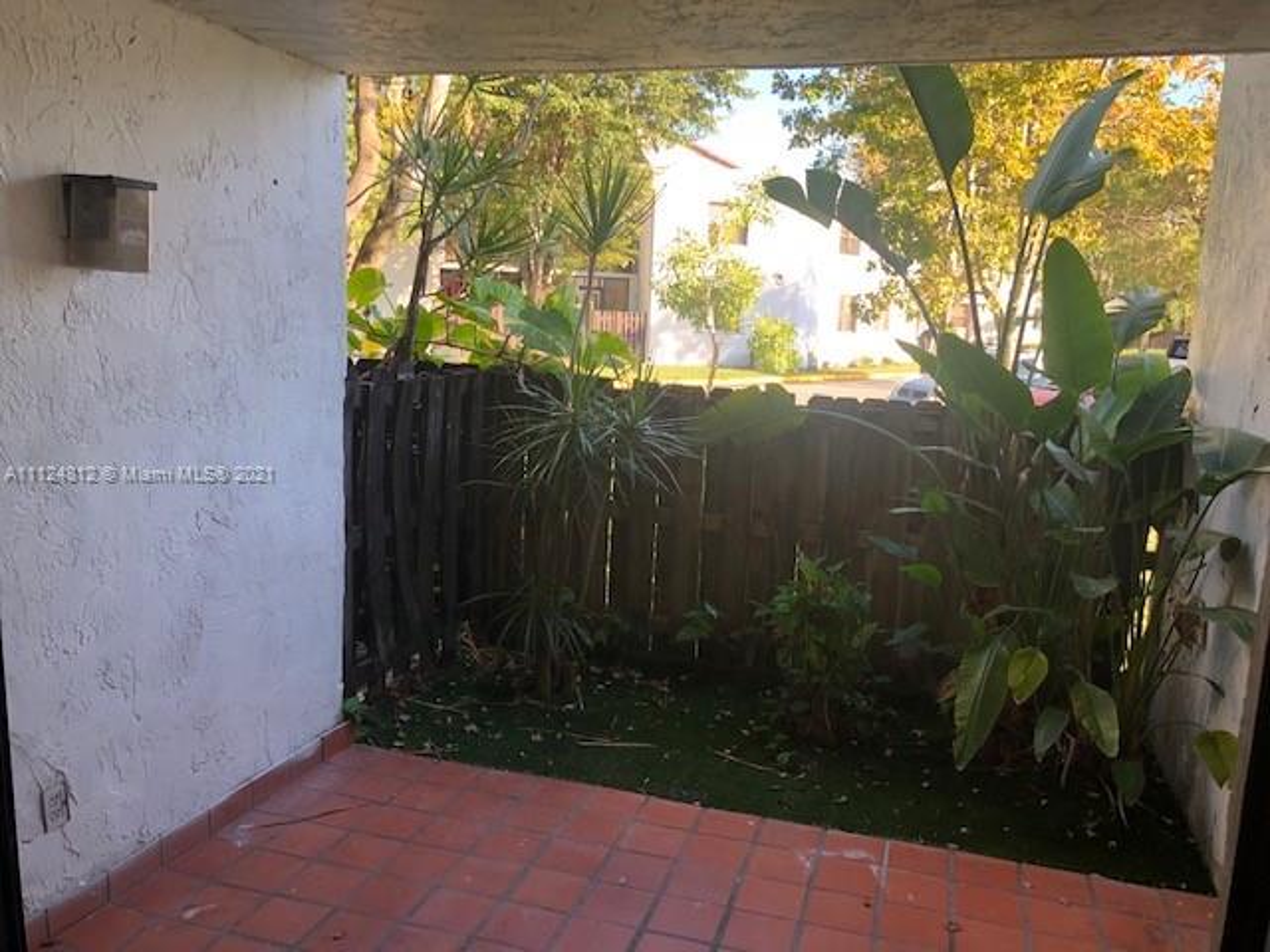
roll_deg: -1.5
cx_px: 635
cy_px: 476
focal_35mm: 28
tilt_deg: -8.6
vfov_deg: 49.7
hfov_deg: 63.4
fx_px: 1027
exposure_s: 1/120
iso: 25
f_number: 1.8
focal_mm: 4
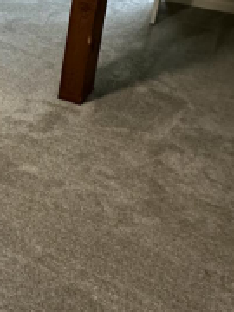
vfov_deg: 34.0
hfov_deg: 23.0
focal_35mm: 52
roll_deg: -1.9
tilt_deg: -18.8
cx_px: -111
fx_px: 469
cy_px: 10
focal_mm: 2.22
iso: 640
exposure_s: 1/60
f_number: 2.2
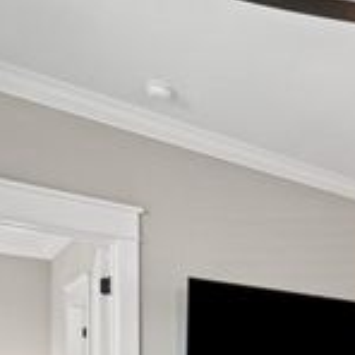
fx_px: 499
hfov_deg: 31.6
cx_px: 444
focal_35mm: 43
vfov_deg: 33.8
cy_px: 395
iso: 800
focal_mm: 10
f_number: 8
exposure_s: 1/4
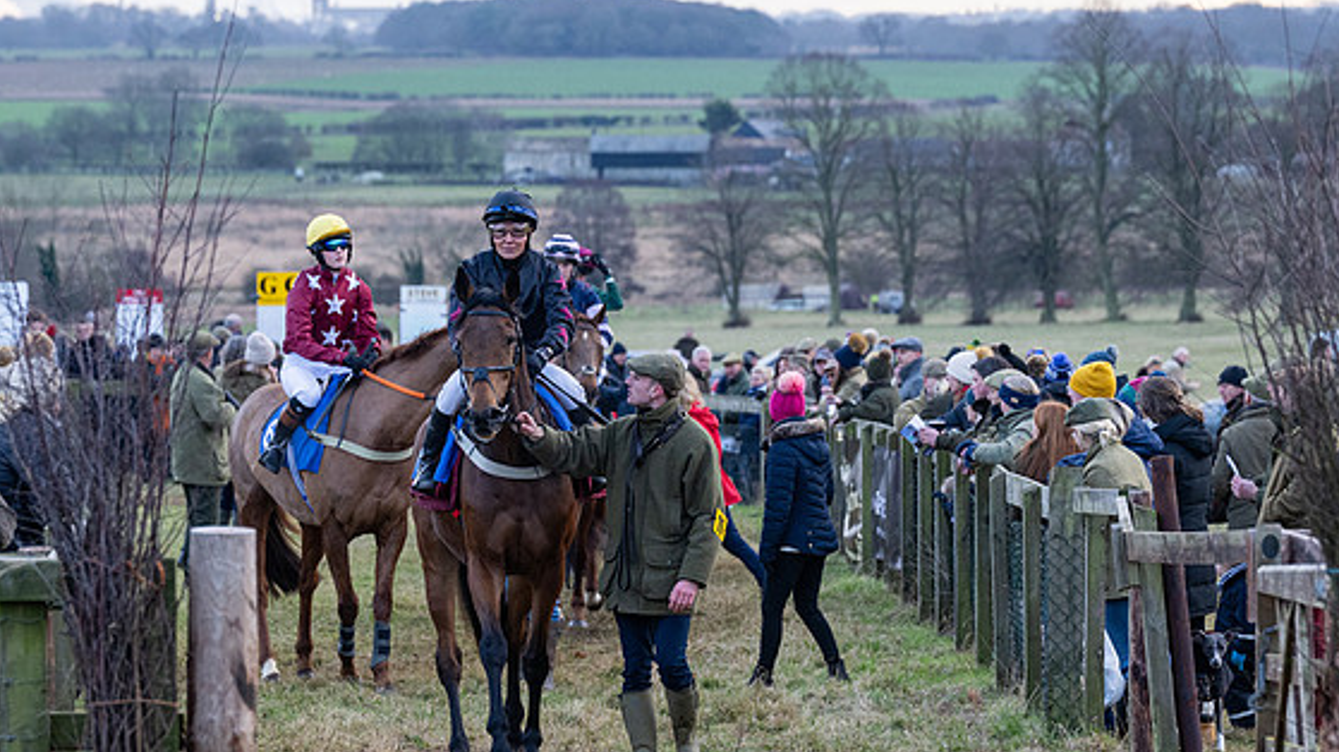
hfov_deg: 10.3
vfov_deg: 5.8
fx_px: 7418
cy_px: 469
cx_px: 574
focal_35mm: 209
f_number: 4
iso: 800
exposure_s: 1/400
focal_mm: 110
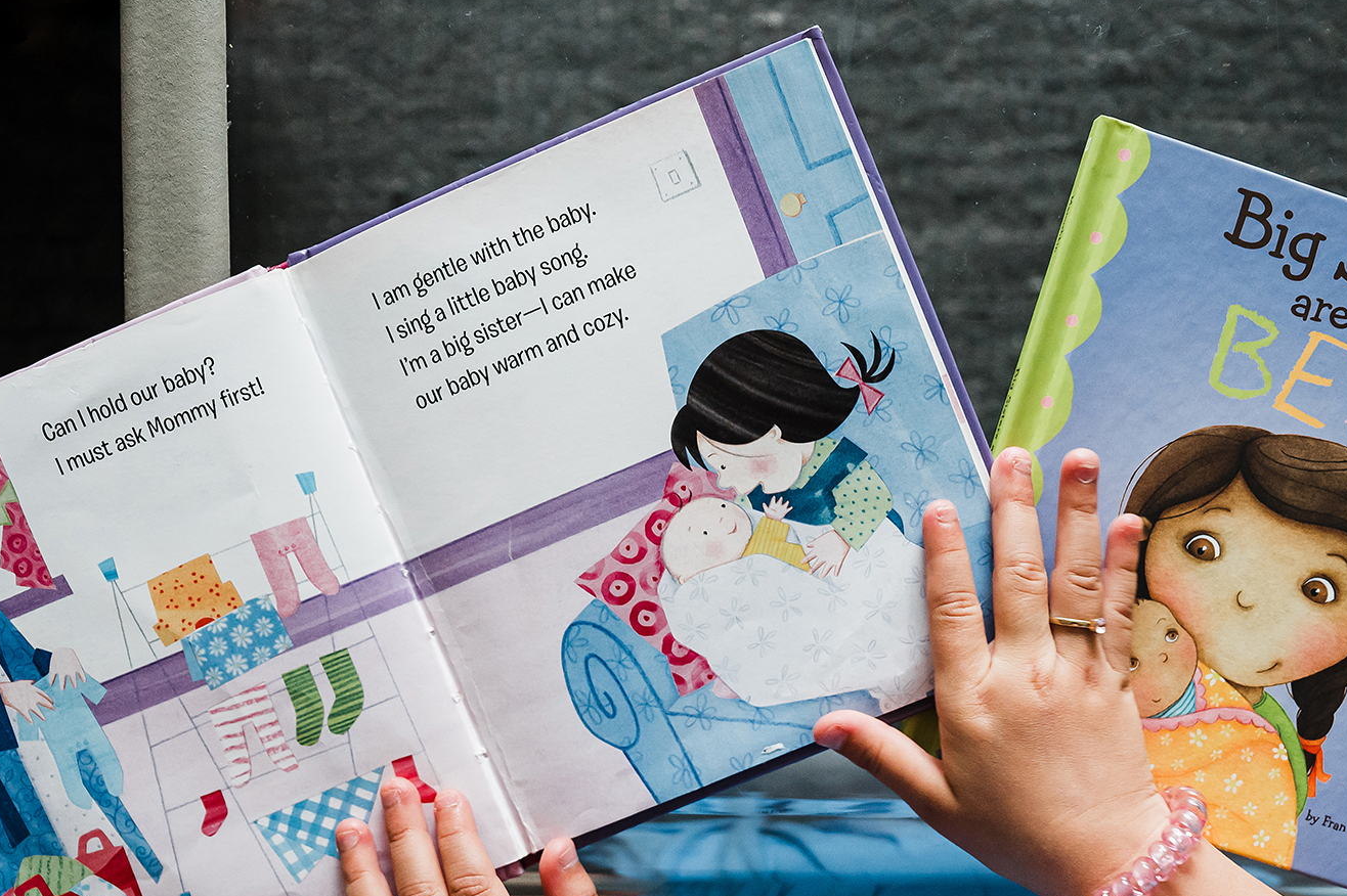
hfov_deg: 46.3
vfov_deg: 31.2
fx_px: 1571
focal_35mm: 42
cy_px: 697
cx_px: 755
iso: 1600
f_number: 2.8
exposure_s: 1/400
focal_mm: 24
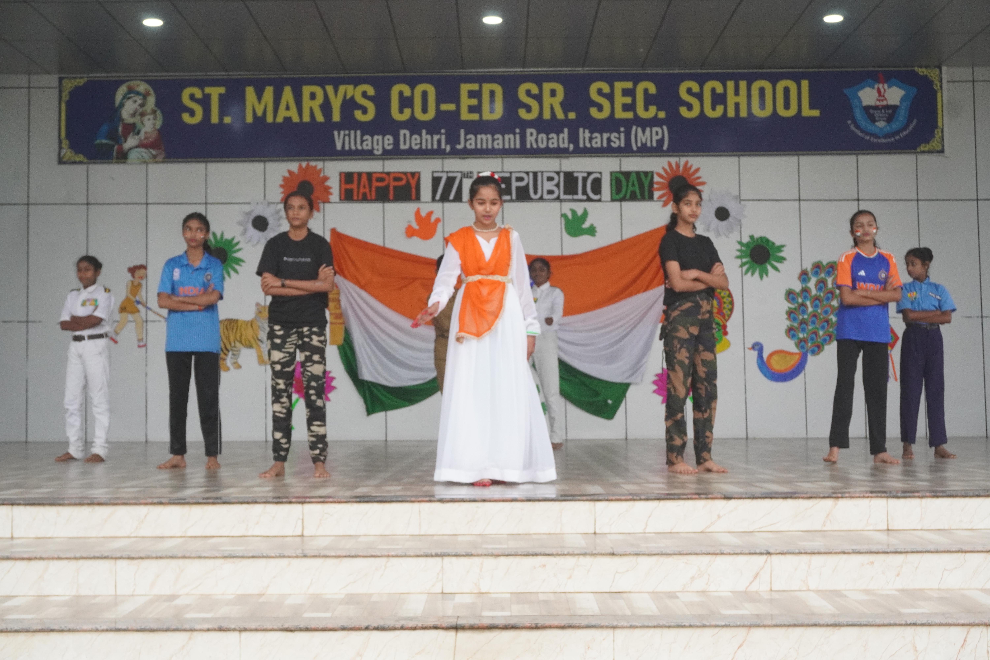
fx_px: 1402
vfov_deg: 26.5
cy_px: 330
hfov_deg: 38.9
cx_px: 495
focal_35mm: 51
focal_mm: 34
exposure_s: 1/400
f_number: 8
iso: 1600
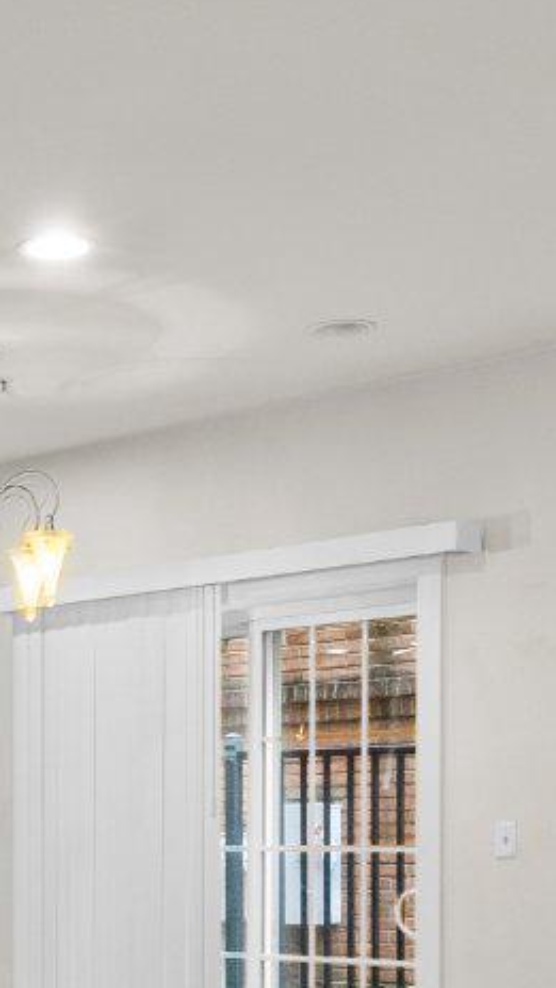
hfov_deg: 15.8
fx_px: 1940
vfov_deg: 27.5
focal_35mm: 74
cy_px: 893
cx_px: -72
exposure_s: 1/4
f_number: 8
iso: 400
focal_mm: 16
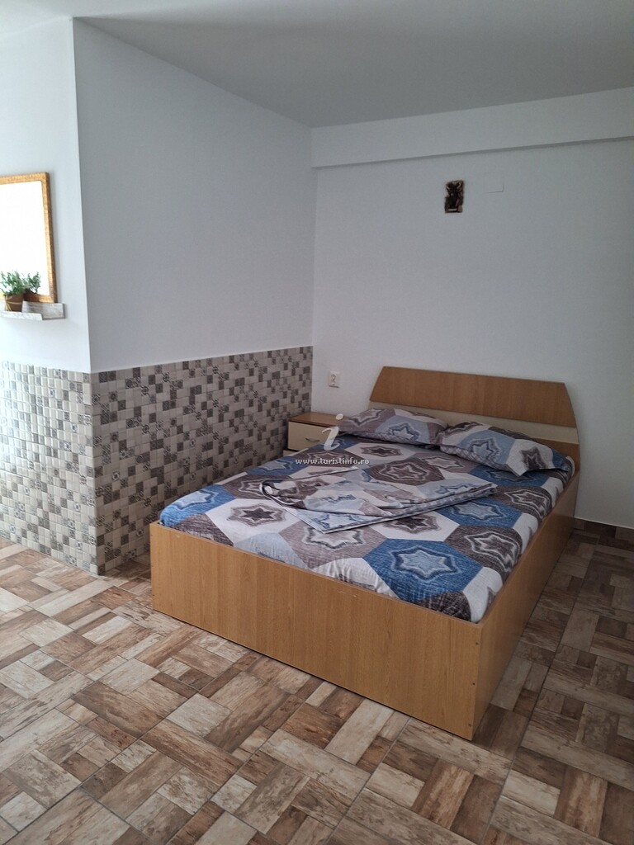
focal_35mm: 23
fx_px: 562
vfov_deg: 73.9
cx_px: 317
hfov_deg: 58.9
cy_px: 422
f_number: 1.8
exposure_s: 1/30
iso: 250
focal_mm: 5.54
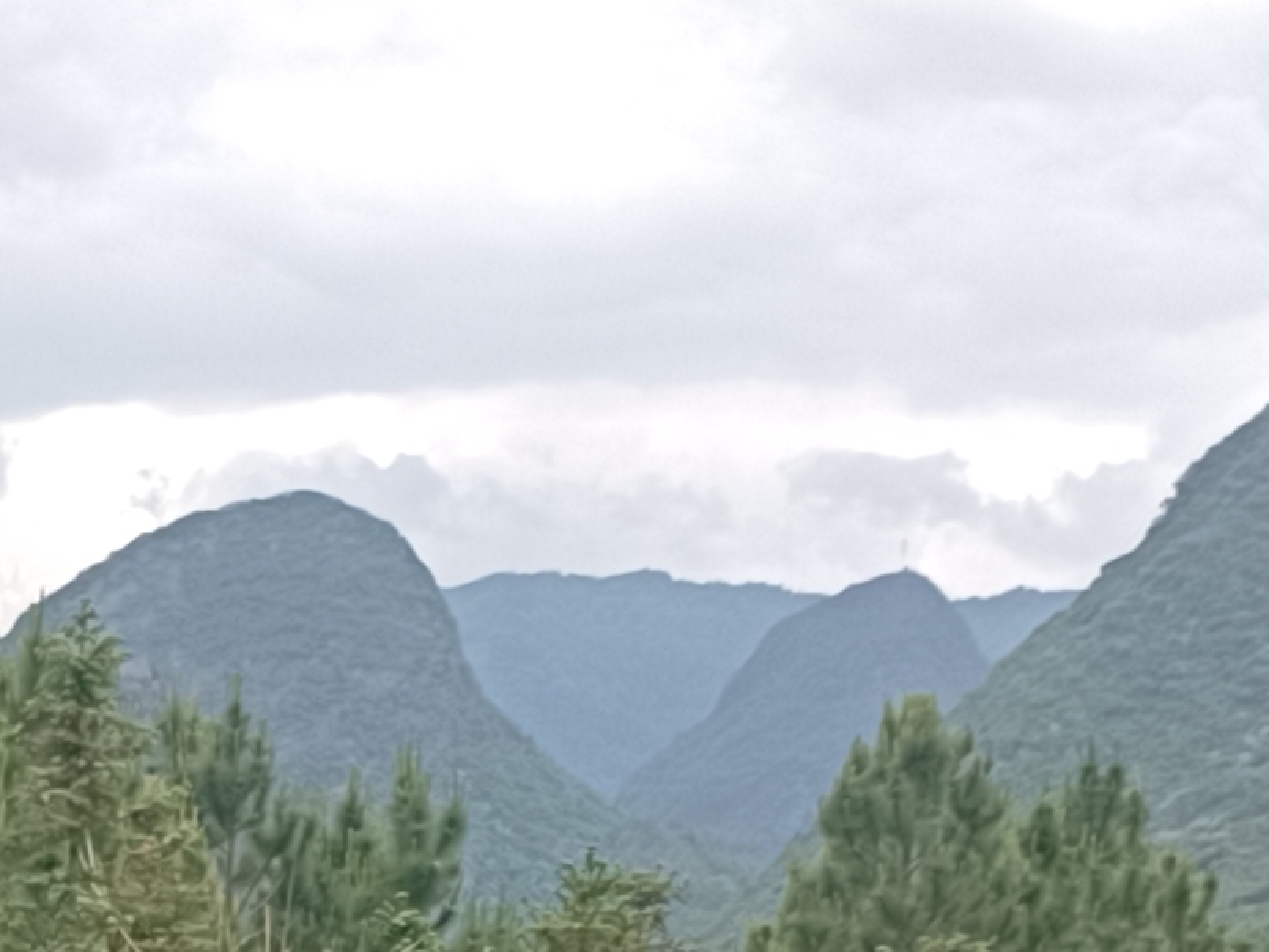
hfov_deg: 14.0
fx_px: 4950
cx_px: -395
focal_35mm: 135
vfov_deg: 10.3
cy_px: 1813
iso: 100
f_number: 1.9
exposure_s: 1/299
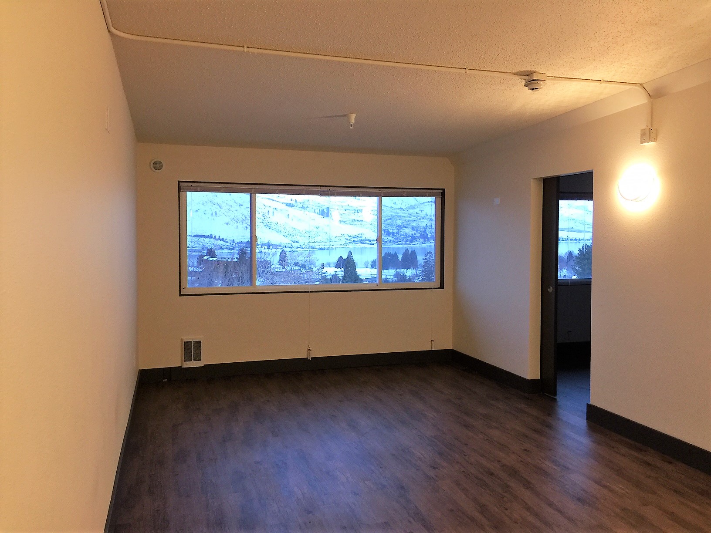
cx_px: 356
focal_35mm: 29
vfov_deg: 48.2
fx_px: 596
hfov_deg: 61.7
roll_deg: -0.5
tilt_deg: -2.2
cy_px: 266
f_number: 2.2
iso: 64
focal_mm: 4.15
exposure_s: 1/15
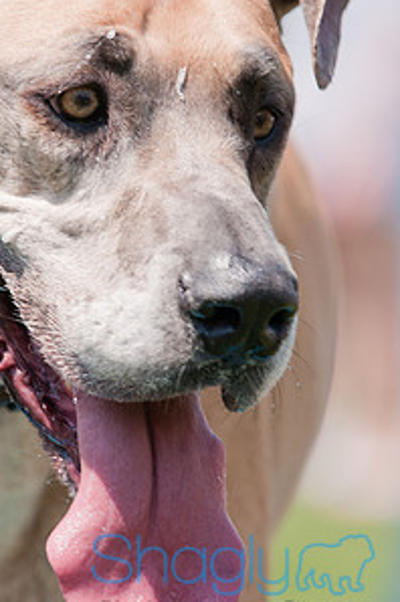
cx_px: 108
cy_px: 206
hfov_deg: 3.3
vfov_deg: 4.9
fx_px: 6995
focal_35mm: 419
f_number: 5.6
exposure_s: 1/500
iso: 200
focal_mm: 185
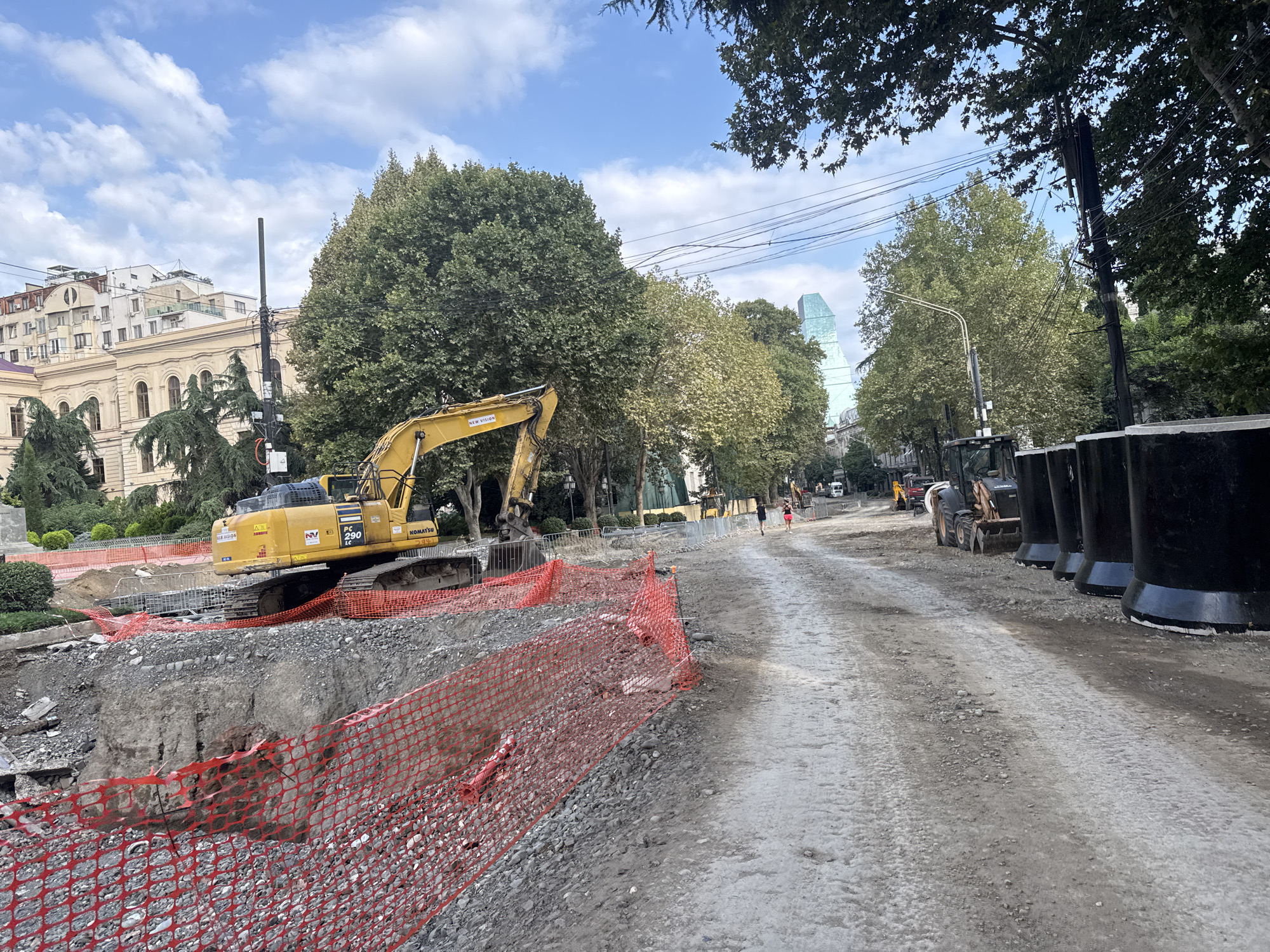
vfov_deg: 56.8
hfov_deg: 71.6
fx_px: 881
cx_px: 635
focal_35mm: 24
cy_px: 476
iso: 80
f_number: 1.78
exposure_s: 1/802
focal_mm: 6.76
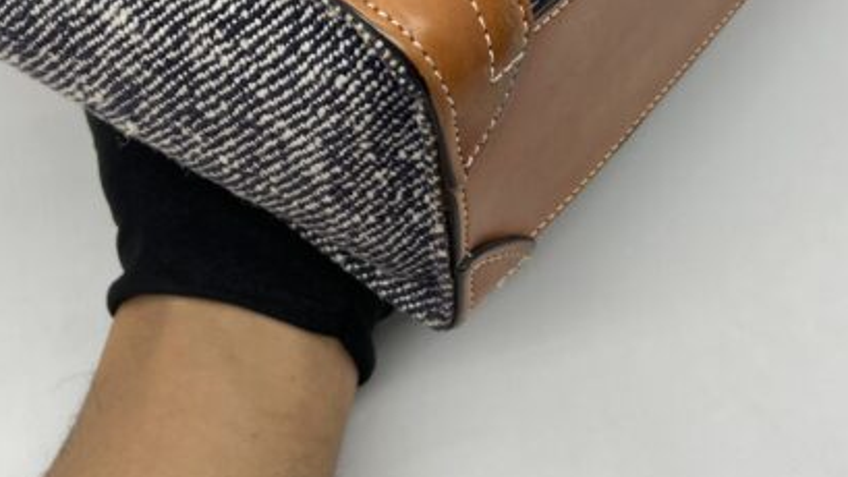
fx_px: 1596
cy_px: -73
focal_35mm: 71
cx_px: 454
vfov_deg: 16.4
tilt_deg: -47.4
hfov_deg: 29.7
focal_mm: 5.7
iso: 40
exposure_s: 1/100
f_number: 1.5
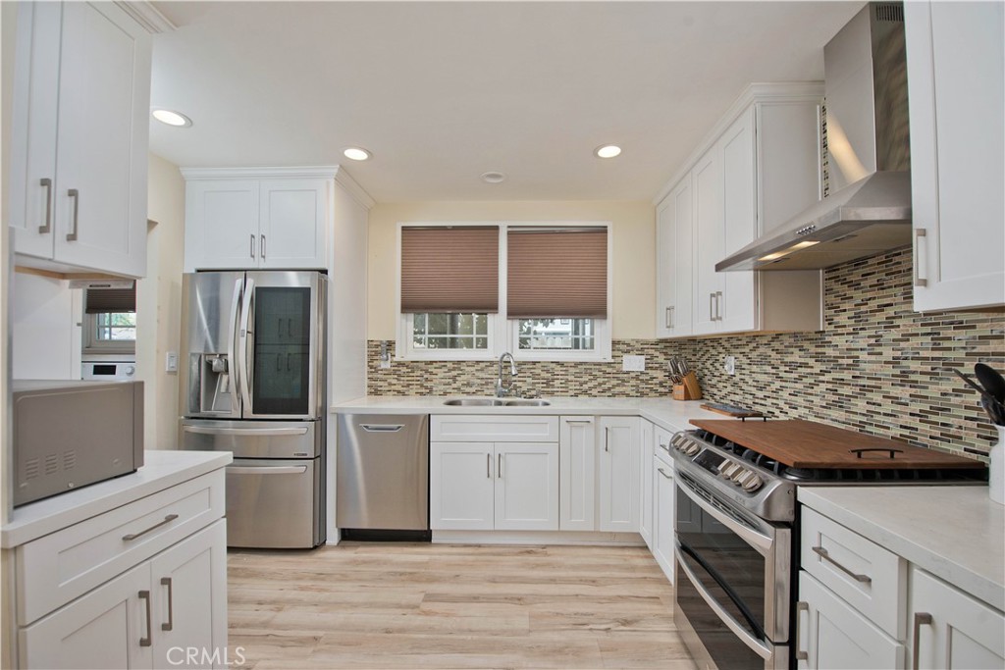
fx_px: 391
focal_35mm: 14
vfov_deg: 81.2
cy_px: 335
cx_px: 502
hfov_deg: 104.2
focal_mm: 14
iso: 400
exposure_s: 1/400
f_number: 5.6
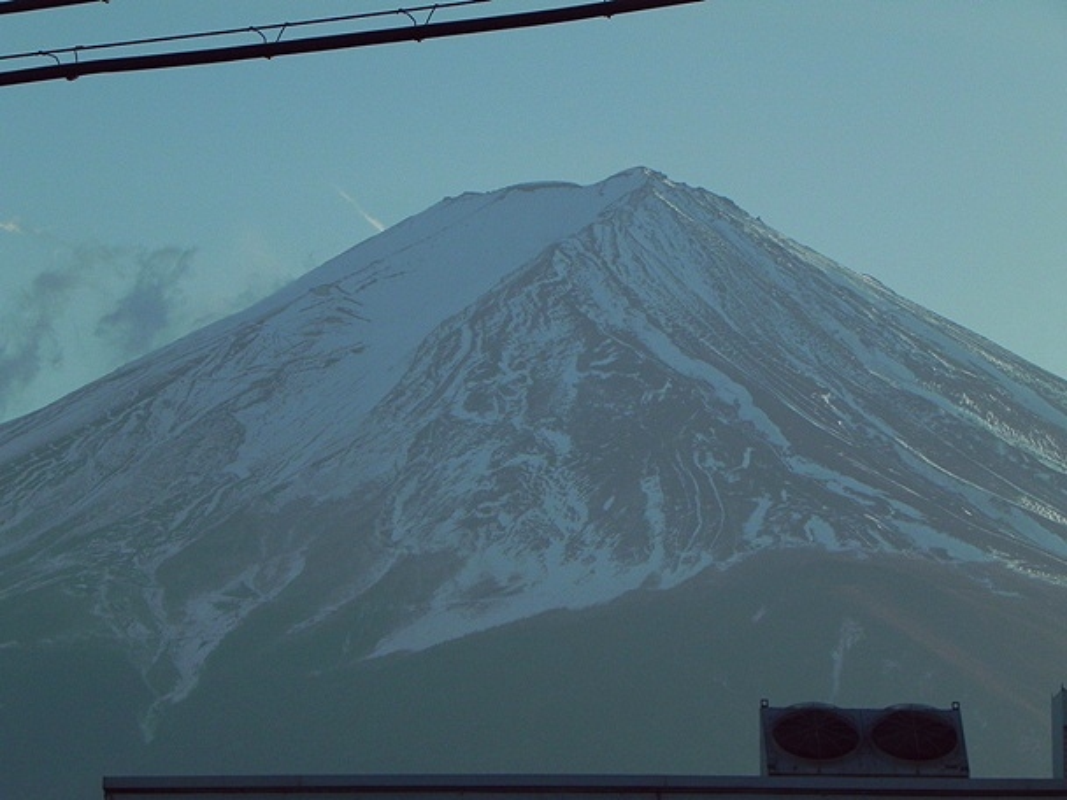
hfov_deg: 10.7
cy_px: 400
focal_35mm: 184
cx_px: 534
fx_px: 5672
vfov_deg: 8.1
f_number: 6.3
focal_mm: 32.7
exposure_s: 1/1021
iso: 200
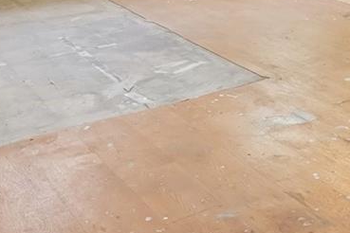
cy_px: -142
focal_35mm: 65
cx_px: 380
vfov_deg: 18.0
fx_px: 632
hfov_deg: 28.3
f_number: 8
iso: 400
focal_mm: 10
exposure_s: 1/3.33
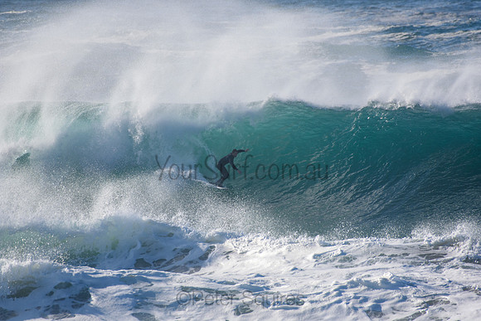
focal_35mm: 750
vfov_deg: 1.8
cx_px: 240
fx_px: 10023
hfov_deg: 2.7
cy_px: 160
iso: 360
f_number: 5.6
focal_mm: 500
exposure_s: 1/2000
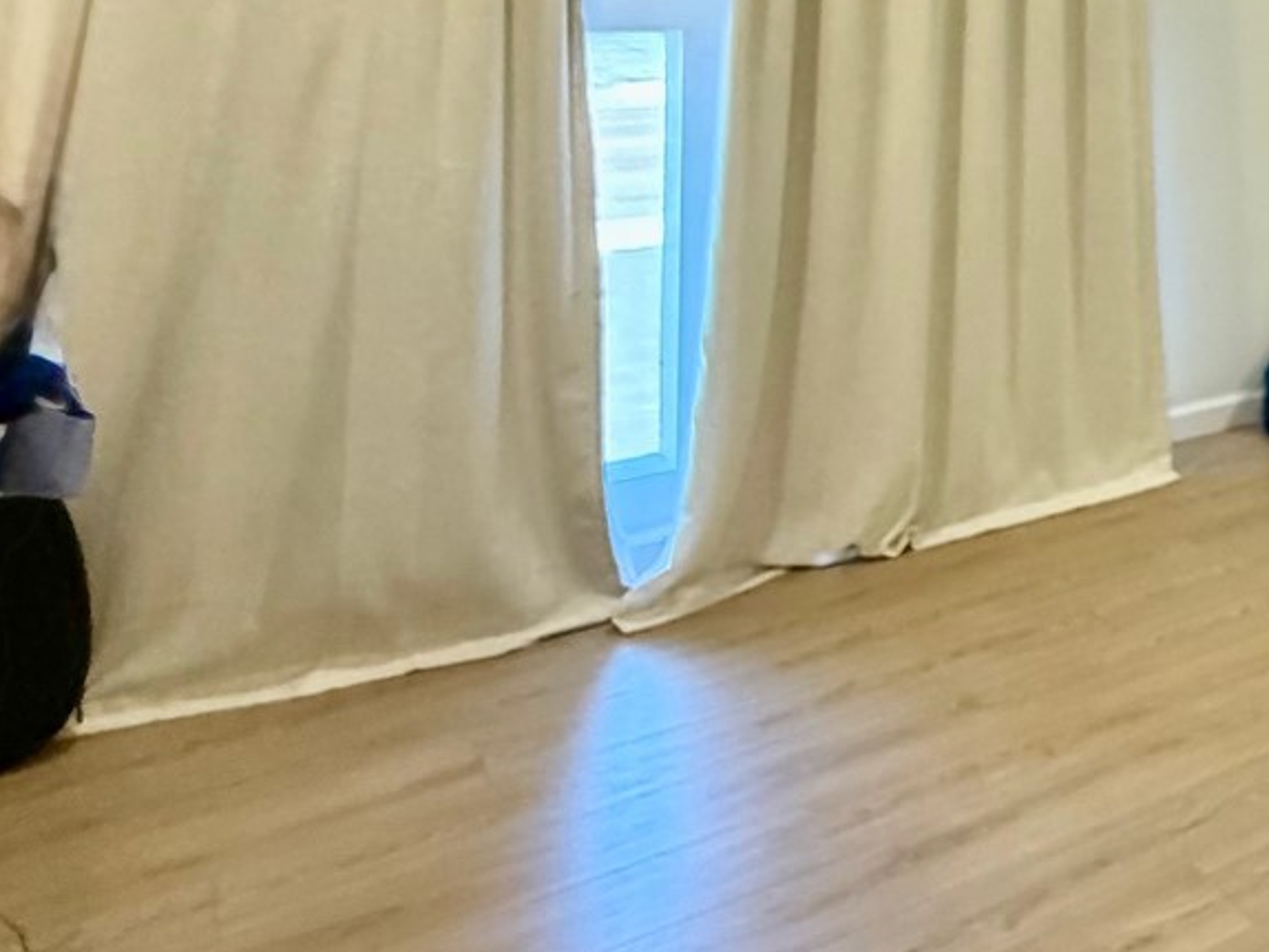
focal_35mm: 39
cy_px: -4
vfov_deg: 33.6
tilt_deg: -7.3
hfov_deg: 36.1
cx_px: 1554
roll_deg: -1.2
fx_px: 1430
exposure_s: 1/60
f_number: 2.2
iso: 400
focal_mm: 2.22
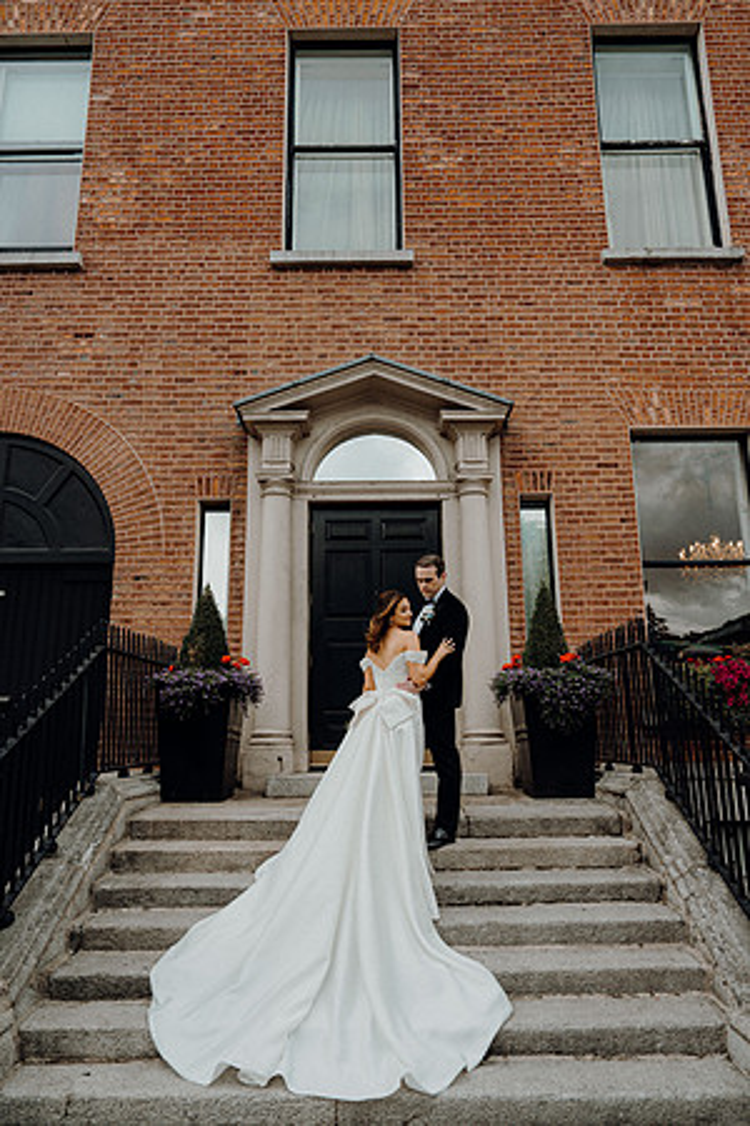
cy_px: 563
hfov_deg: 53.1
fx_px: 750
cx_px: 375
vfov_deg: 73.7
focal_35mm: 24
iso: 160
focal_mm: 24
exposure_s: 1/250
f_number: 3.5
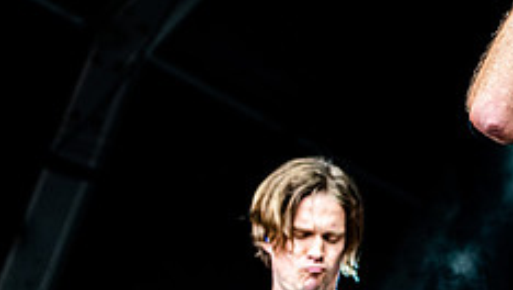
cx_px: 696
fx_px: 2981
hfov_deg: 9.6
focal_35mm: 219
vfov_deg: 5.6
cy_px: 89
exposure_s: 1/640
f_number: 4
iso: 1400
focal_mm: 70
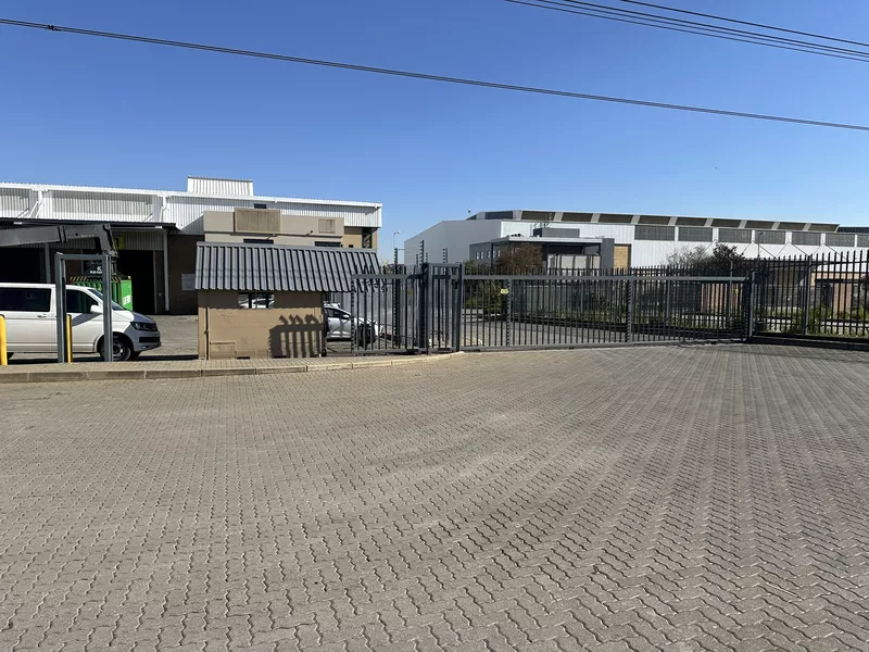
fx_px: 602
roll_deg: -0.8
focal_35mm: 24
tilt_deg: -4.1
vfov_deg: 56.8
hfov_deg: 71.6
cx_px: 434
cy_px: 326
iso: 80
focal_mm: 6.86
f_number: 1.78
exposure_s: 1/4762
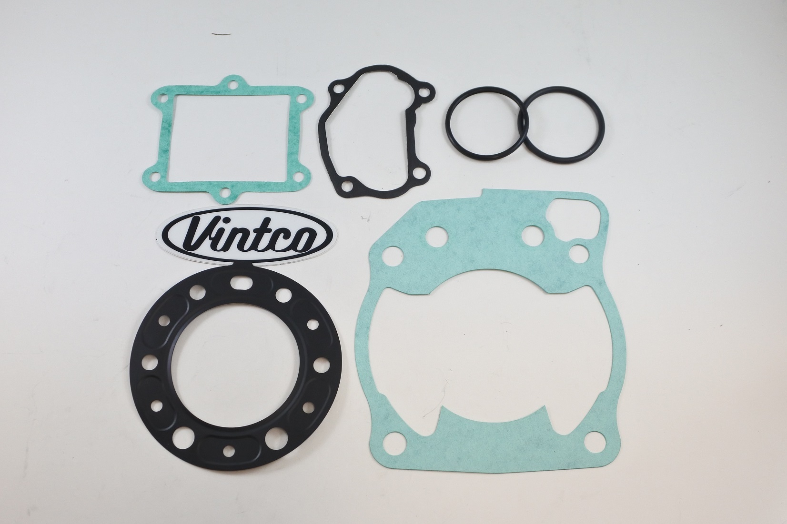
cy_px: 262
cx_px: 394
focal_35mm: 33
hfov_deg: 57.2
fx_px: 721
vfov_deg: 40.0
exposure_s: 1/160
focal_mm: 12.3
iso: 400
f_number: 3.8
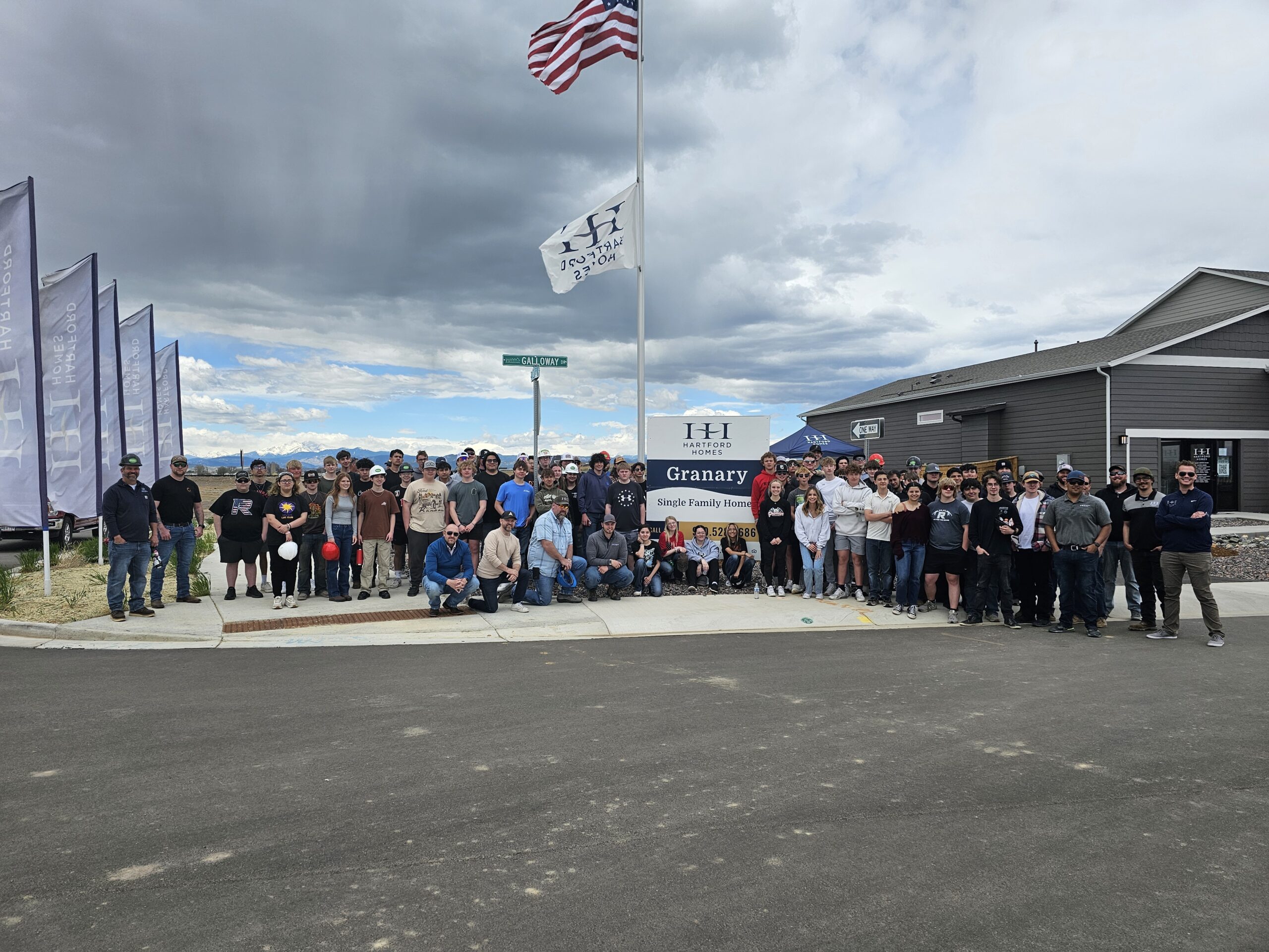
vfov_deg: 58.9
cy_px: 476
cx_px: 634
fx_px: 843
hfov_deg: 73.9
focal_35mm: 23
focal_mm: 6.3
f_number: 1.7
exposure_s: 1/1406
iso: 16
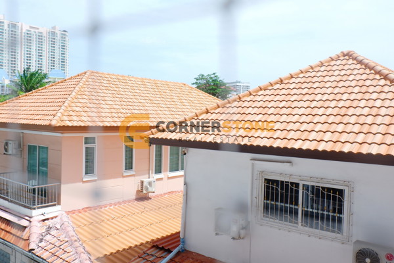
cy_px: 132
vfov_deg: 40.0
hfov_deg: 57.2
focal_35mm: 33
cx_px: 197
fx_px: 361
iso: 200
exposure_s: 1/480
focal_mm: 22.2
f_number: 9
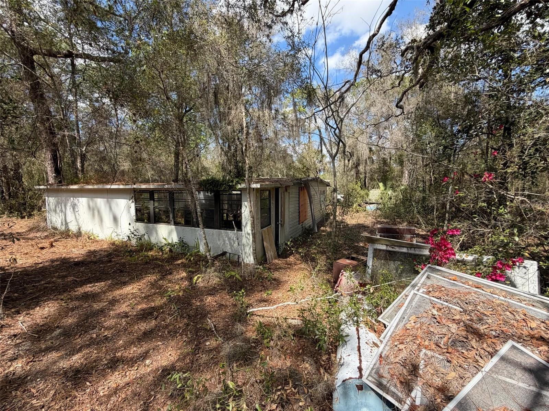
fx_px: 222
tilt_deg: -4.1
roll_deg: +0.0
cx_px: 274
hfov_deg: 102.1
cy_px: 206
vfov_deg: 85.7
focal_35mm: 14
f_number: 2.2
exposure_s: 1/651
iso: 40
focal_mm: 2.22
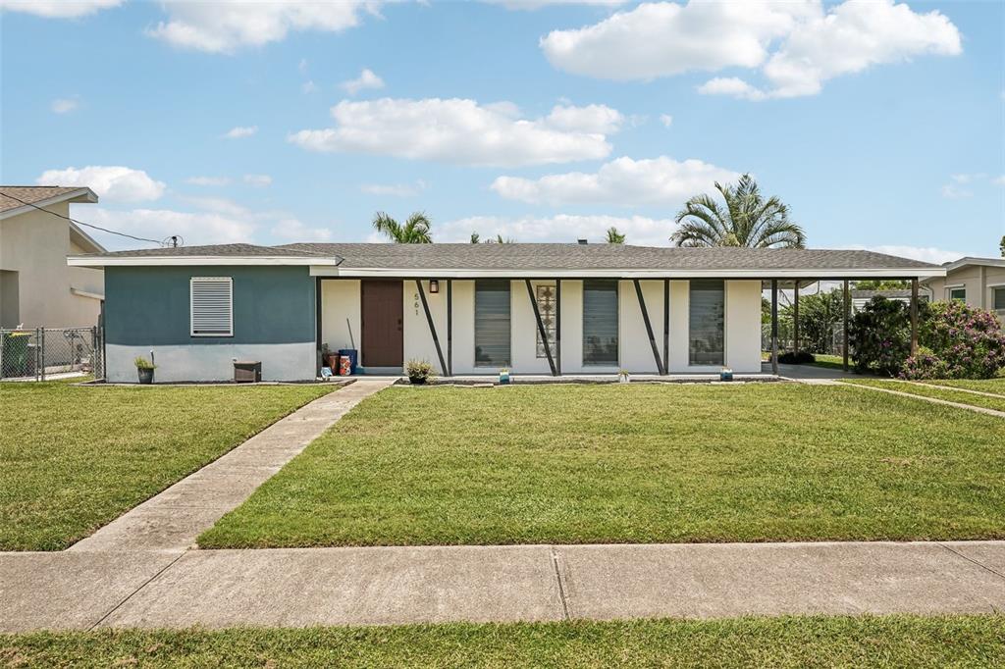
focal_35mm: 25
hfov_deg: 71.5
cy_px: 334
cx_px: 502
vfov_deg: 51.3
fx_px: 698
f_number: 8
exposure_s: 1/1600
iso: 400
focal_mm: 25
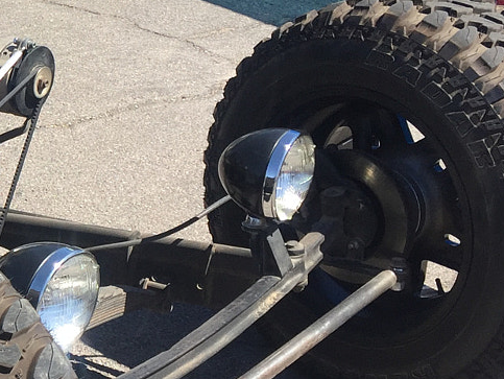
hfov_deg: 18.0
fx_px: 1399
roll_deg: -2.0
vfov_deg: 15.4
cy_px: 208
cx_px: -277
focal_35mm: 96
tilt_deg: -25.2
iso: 32
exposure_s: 1/964
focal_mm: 4.15
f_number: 2.2
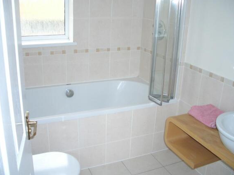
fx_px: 243
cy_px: 87
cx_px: 119
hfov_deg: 51.4
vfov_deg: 39.6
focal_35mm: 36
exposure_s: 1/200
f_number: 2.6
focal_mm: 5.8
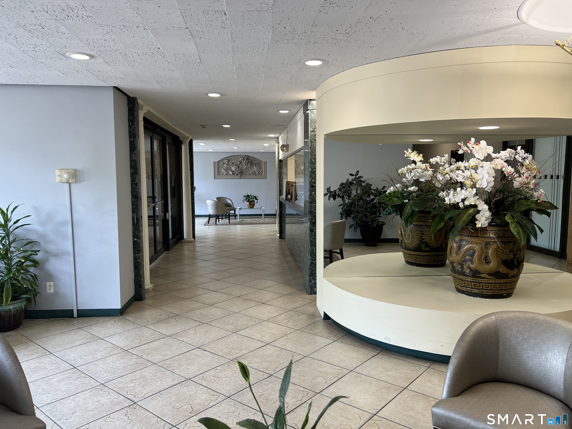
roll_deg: +0.7
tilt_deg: -3.2
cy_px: 214
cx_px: 286
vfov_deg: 53.1
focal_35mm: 26
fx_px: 430
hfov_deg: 67.3
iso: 125
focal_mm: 5.7
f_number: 1.5
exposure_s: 1/120
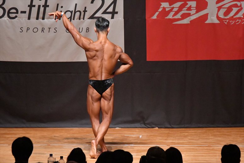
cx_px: 122
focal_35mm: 270
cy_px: 82
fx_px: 1829
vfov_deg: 5.1
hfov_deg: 7.6
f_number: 5.6
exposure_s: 1/400
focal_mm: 180
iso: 12800
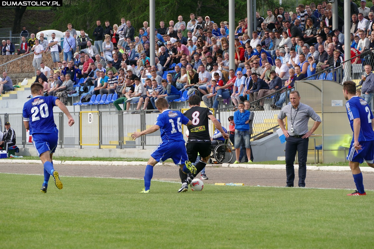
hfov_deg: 8.8
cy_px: 124
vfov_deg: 5.8
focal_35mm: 235
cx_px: 187
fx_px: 2442
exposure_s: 1/500
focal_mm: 85.83
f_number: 4
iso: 125
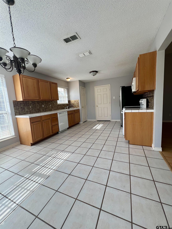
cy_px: 114
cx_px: 86
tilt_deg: -7.2
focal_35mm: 13
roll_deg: +3.9
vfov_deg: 106.2
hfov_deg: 89.9
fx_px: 86
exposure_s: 1/123
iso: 32
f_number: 1.8
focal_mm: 1.57
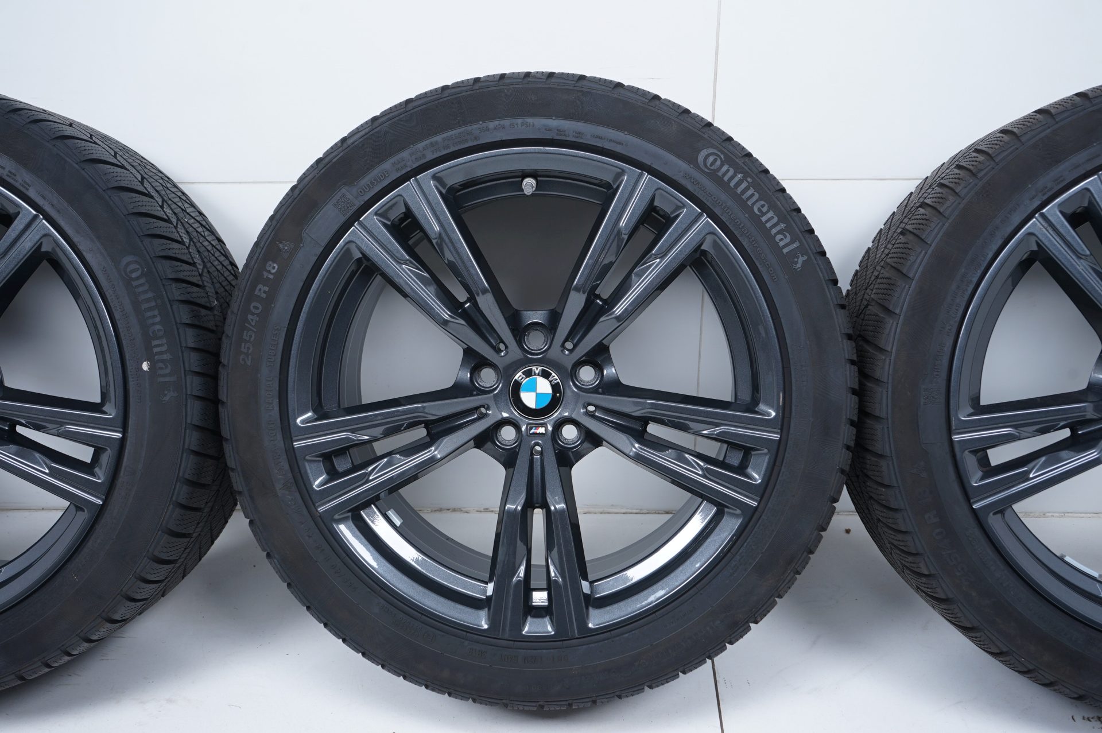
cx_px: 551
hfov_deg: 54.5
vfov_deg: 37.8
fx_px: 1071
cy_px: 366
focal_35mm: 35
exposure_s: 1/100
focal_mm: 35
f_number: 7.1
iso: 250
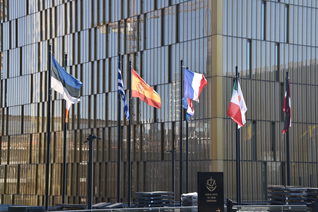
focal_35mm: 87
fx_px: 768
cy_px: 106
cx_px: 159
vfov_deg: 15.7
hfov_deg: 23.4
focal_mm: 58
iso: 200
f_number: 8
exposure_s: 1/250
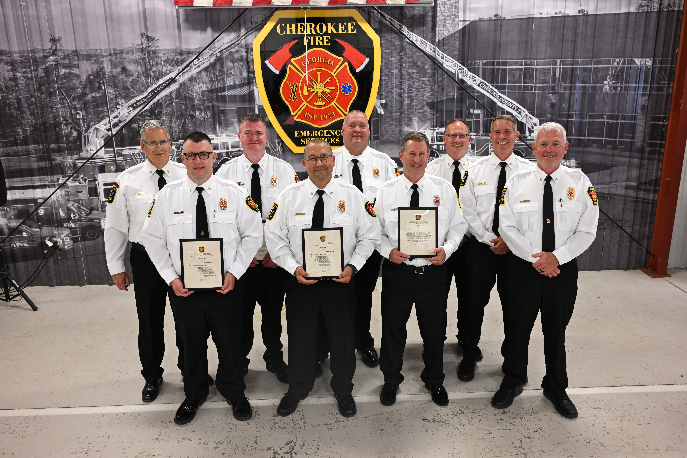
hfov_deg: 63.7
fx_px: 553
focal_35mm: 29
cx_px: 344
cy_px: 229
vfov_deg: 45.0
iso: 1600
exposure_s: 1/60
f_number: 4
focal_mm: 29
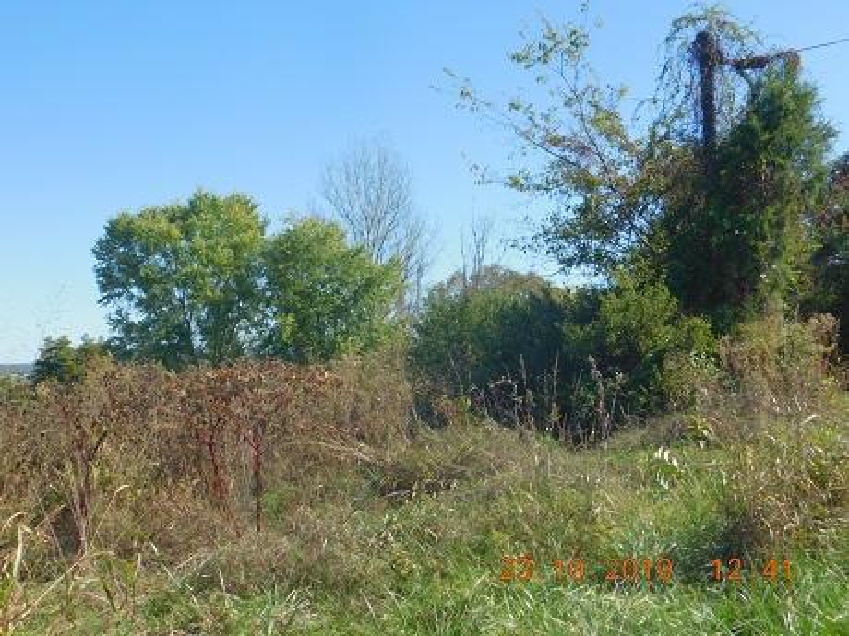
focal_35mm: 45
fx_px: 1104
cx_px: 424
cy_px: 318
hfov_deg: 42.1
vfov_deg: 32.2
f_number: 3.7
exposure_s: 1/640
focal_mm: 8
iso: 125
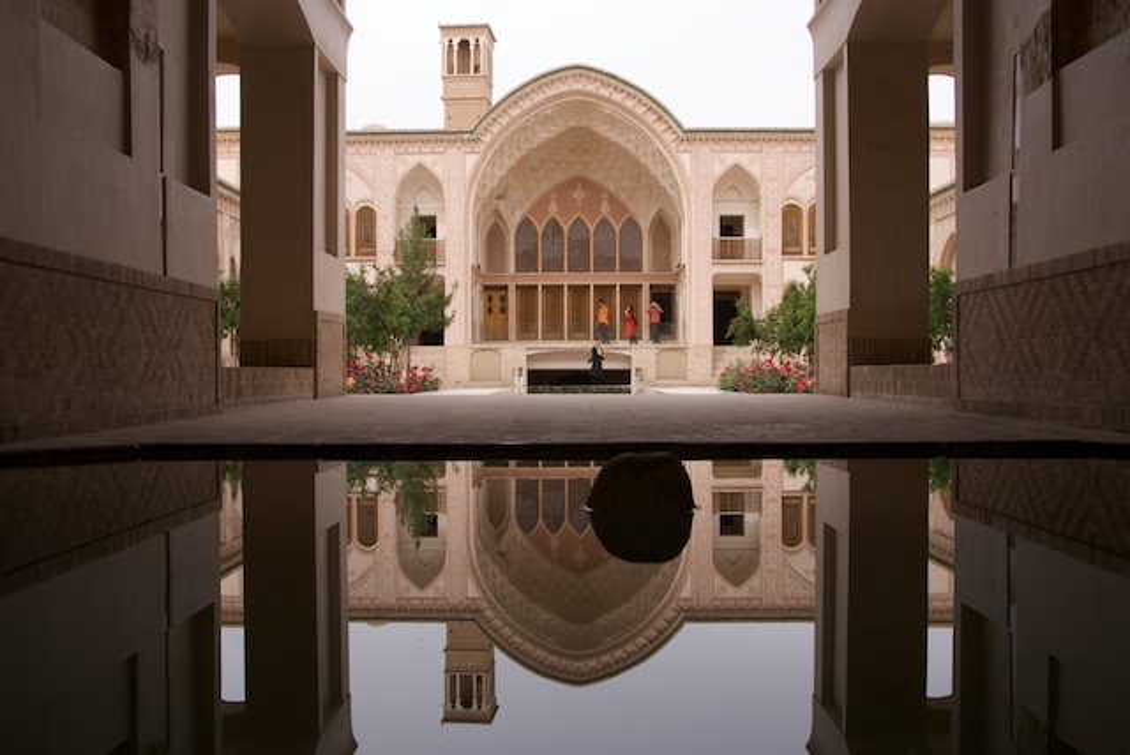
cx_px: 565
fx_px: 942
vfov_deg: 43.7
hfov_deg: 61.9
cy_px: 378
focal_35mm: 30
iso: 200
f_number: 10
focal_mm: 20
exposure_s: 1/160
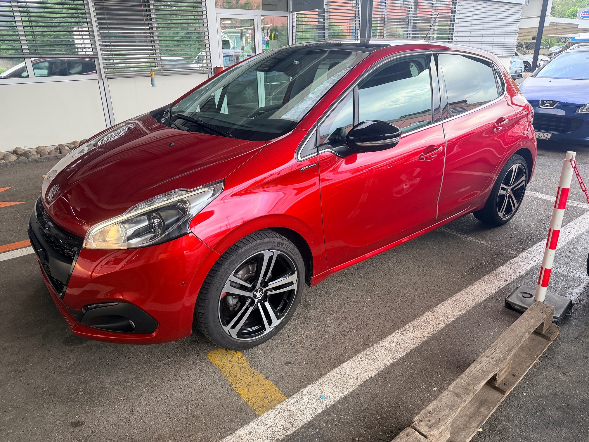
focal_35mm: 24
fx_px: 408
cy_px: 221
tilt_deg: -22.7
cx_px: 294
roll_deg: +0.9
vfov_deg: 56.8
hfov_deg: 71.6
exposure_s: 1/204
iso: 160
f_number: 1.78
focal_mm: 6.76
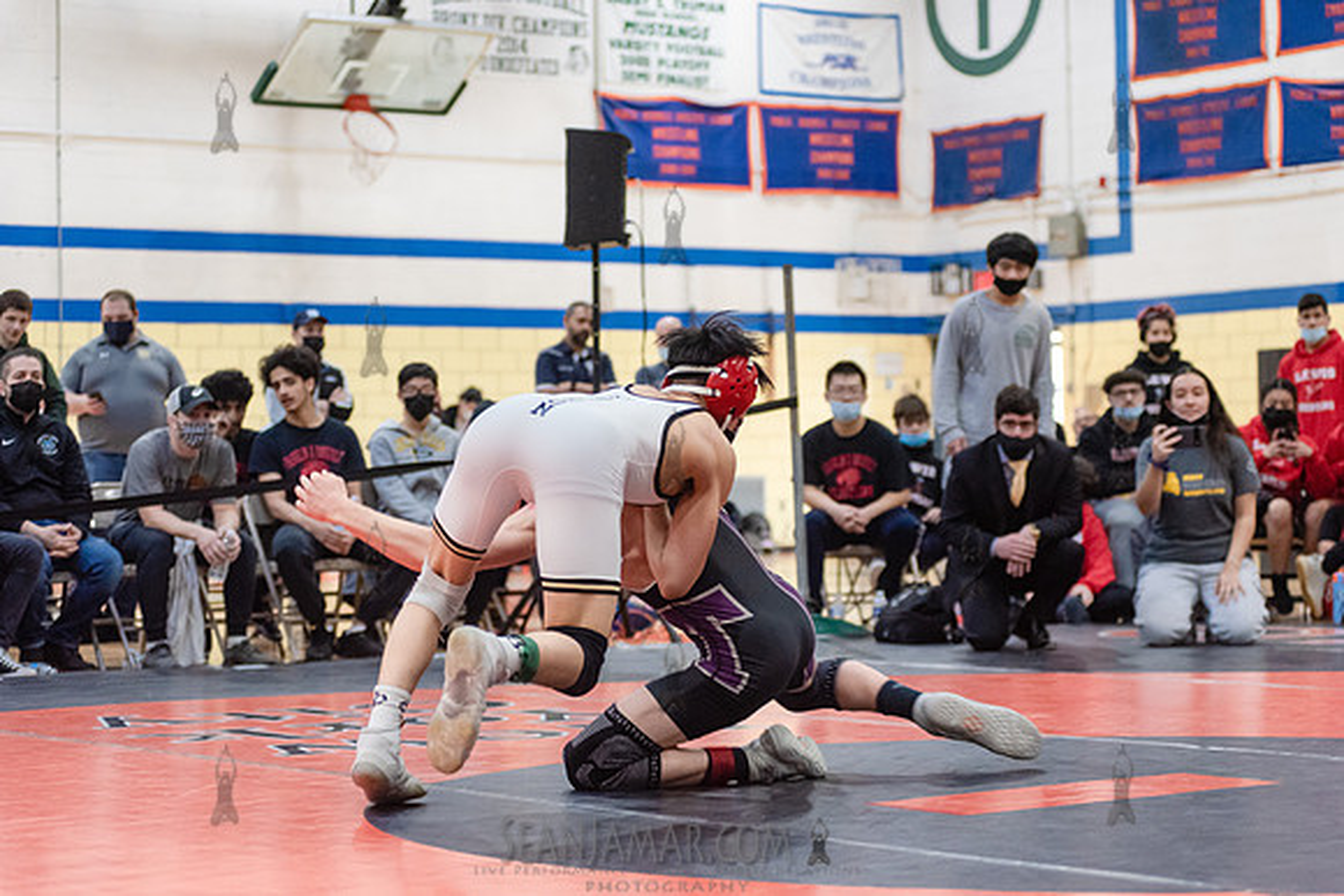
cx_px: 672
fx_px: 2987
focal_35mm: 80
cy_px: 448
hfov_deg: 25.4
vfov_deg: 17.1
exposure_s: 1/400
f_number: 3.5
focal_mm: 80
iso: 4000
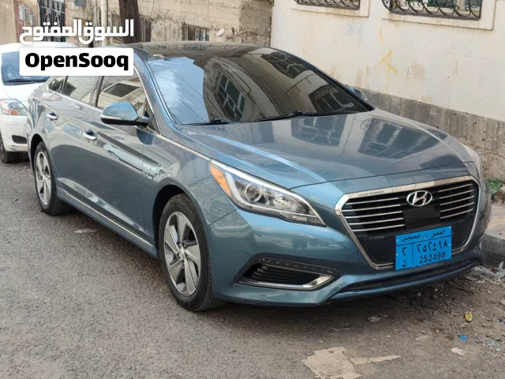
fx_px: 511
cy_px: 190
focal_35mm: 35
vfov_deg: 40.7
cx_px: 252
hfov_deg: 52.6
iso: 50
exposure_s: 1/476
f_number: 1.6
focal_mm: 5.84
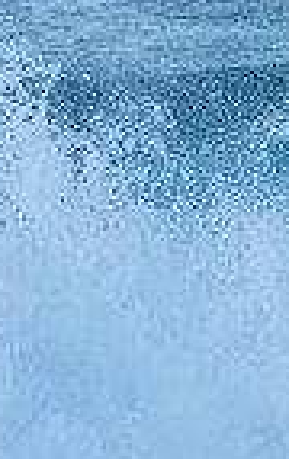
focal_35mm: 3093
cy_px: 374
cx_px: 832
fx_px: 38783
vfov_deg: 0.7
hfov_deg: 0.4
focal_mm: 500
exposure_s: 1/1600
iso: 1000
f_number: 5.6
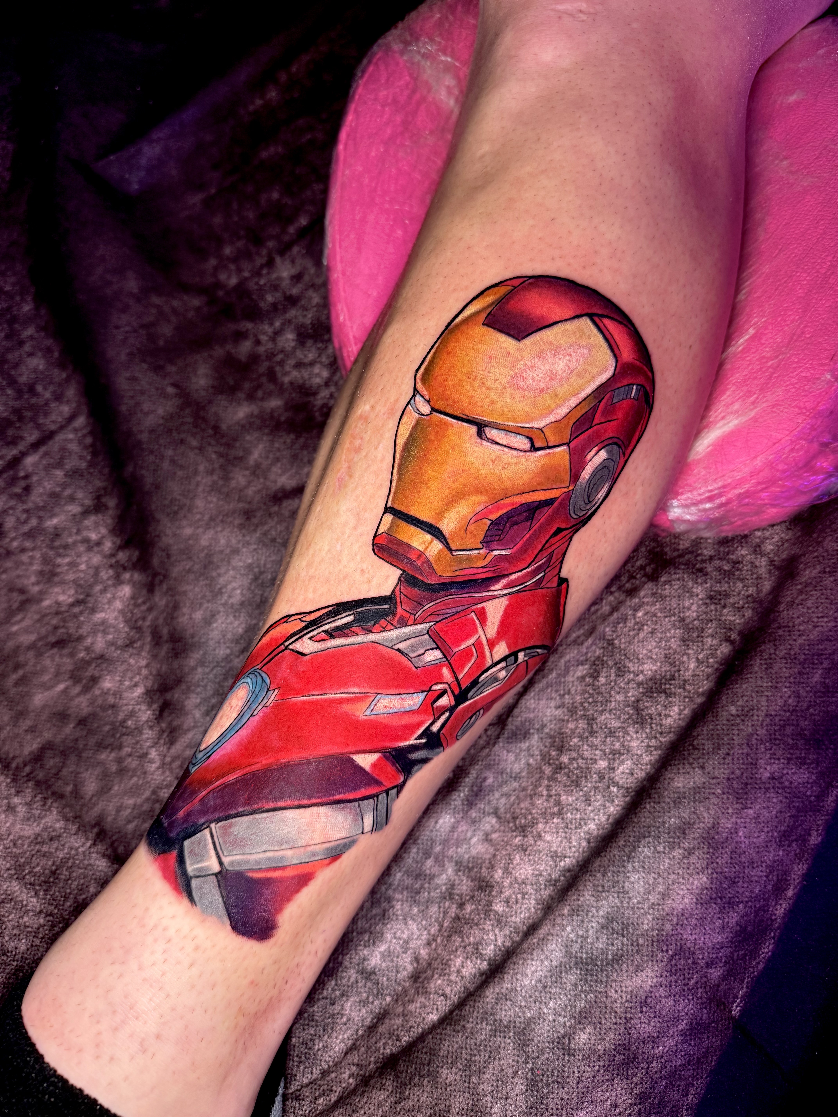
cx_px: 419
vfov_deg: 71.6
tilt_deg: -68.0
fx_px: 775
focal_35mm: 24
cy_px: 558
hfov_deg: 56.8
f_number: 1.78
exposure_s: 1/60
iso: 250
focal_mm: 6.76
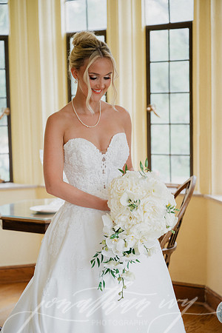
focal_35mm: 70
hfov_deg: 19.5
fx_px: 647
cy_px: 166
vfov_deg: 28.8
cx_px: 111
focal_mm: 70
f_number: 2.8
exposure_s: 1/320
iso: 640
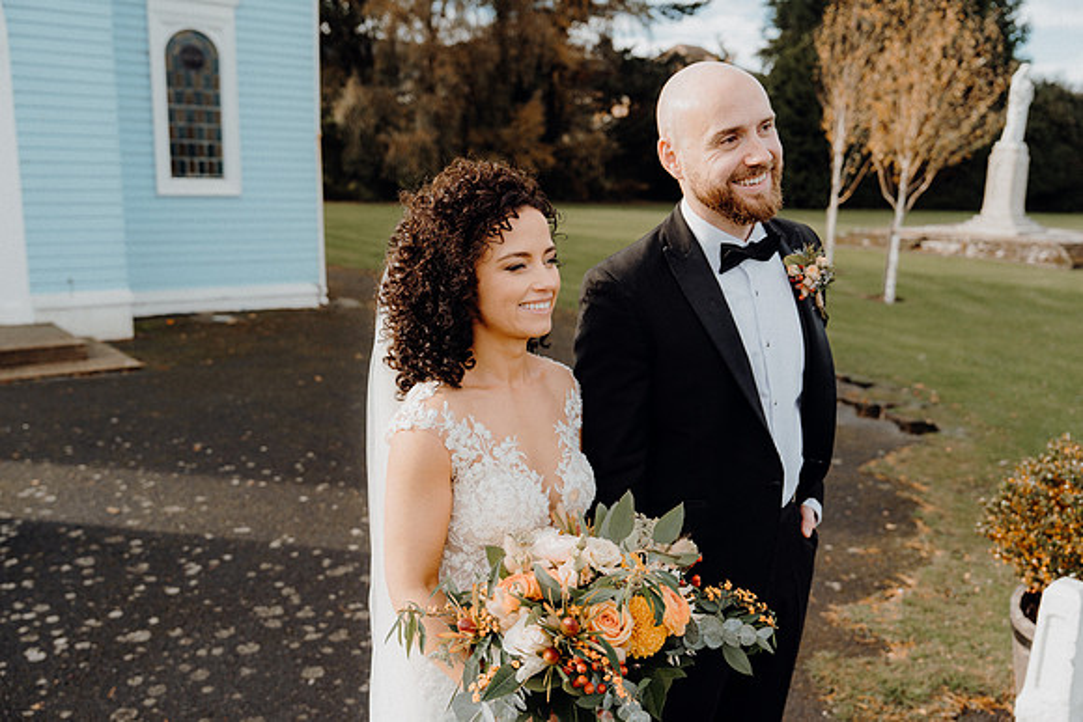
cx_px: 542
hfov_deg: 57.2
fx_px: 993
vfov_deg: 40.0
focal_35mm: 33
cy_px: 361
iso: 125
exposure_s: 1/500
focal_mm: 33
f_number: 3.5
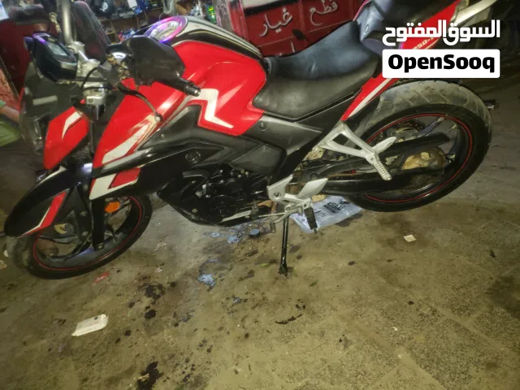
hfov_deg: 67.3
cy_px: 195
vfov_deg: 53.1
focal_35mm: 26
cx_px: 260
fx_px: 391
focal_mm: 4.3
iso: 125
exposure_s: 1/10
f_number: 1.5
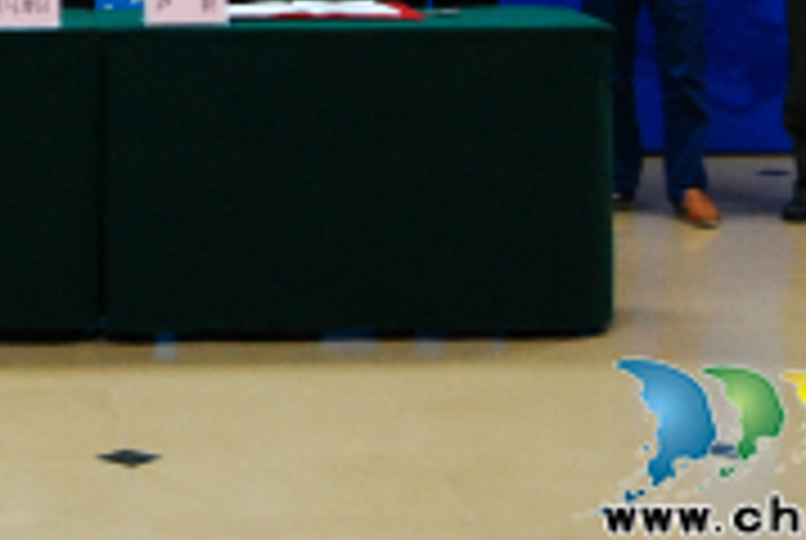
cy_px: -196
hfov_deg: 16.0
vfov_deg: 10.6
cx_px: 59
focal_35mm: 126
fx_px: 2826
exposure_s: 1/30
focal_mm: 30
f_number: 4.2
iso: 1600
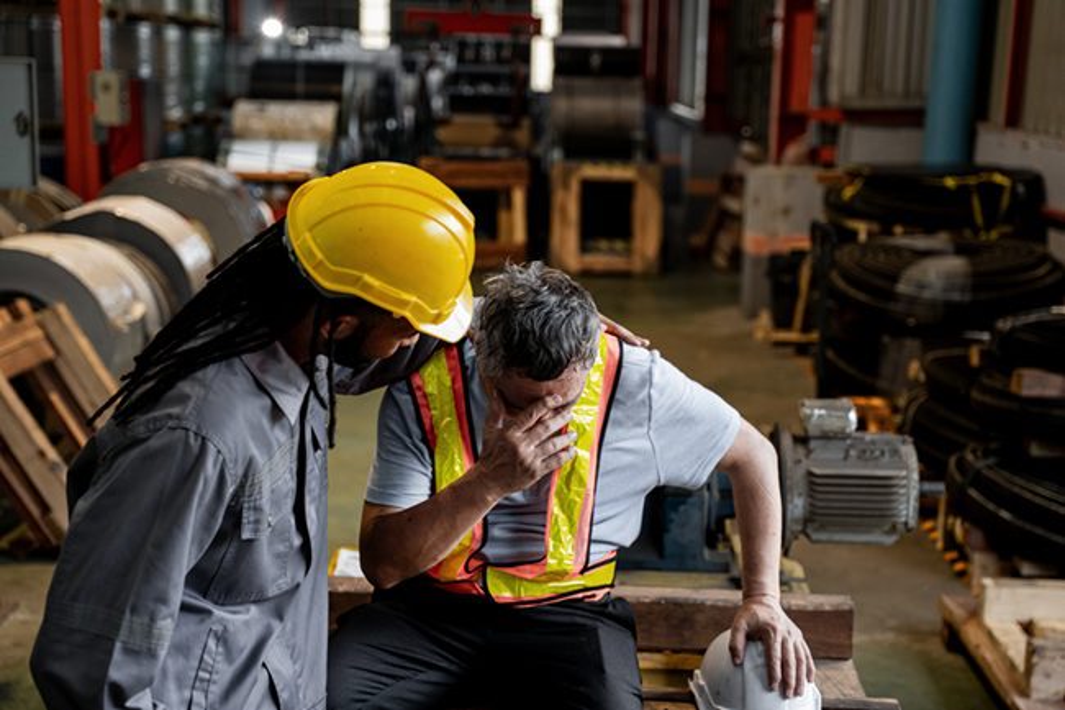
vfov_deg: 24.9
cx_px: 532
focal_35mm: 54
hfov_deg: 36.7
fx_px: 1606
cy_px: 355
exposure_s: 1/100
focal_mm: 54.3
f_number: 2.8
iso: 2500
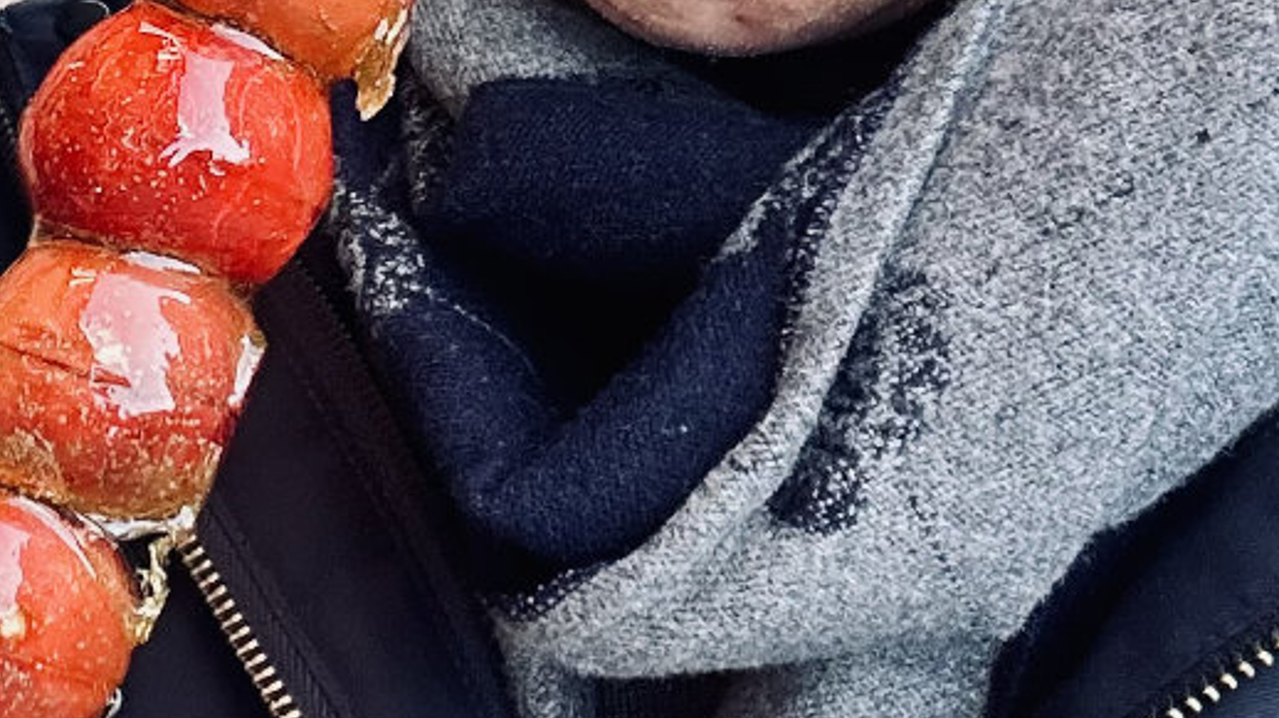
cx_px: 52
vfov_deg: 11.7
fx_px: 3424
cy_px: -175
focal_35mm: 101
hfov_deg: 20.6
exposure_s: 1/121
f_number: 1.9
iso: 50
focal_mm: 2.7
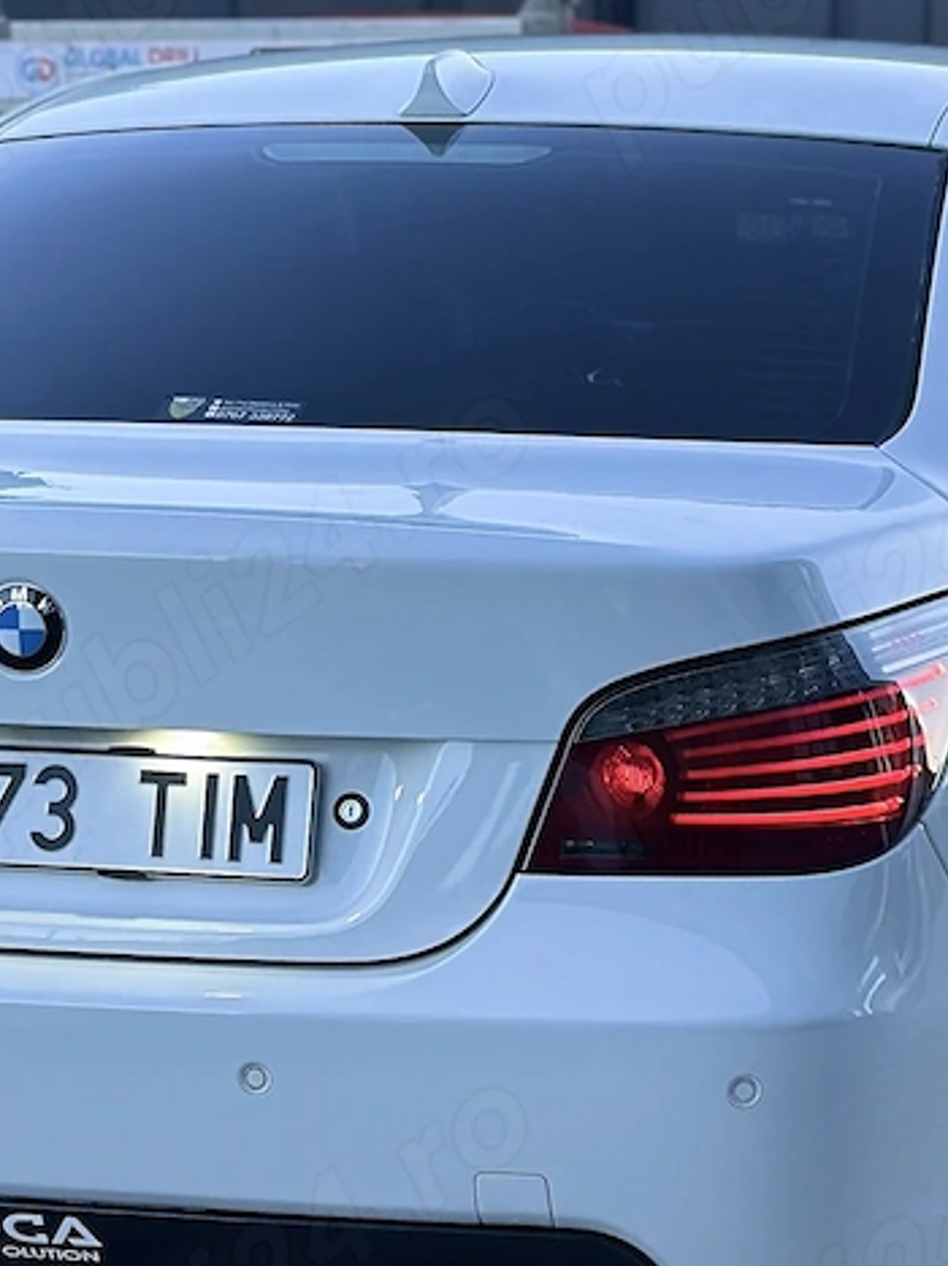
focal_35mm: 137
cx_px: 553
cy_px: 759
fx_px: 5005
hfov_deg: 10.8
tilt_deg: -10.0
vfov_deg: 14.4
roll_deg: -0.5
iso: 80
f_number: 1.78
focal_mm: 6.86
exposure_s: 1/401
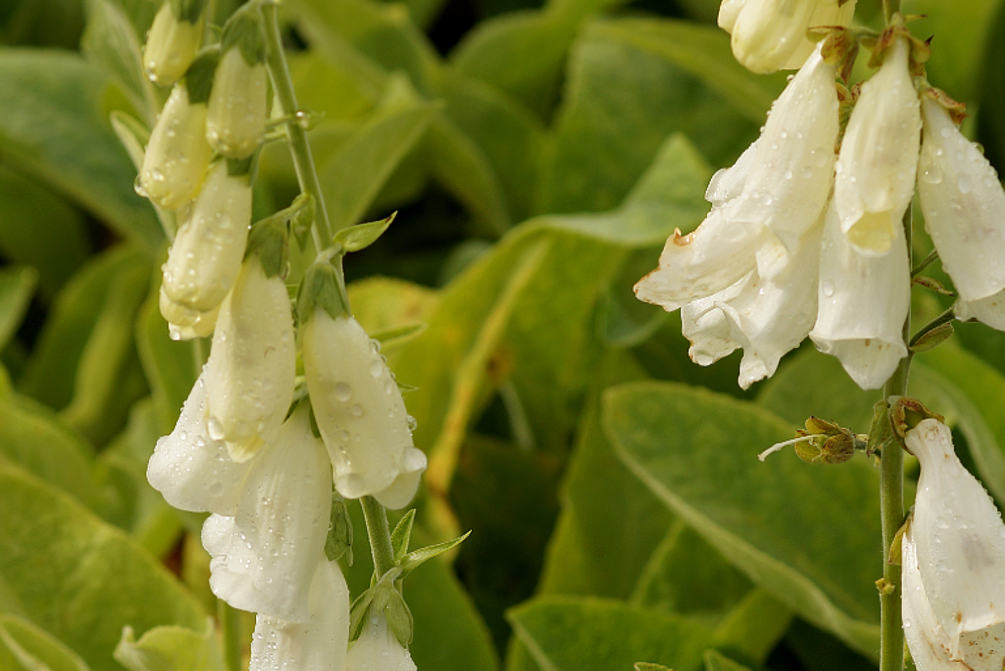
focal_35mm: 234
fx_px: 6533
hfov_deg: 8.8
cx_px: 646
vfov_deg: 5.9
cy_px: 416
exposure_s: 1/200
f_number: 5.6
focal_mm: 100
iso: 100
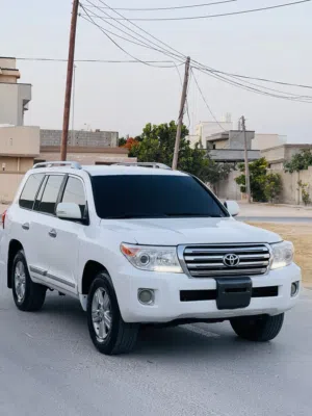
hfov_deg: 22.9
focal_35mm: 64
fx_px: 769
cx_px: 156
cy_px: 208
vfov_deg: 30.3
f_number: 2.2
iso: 100
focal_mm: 7.5
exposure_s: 1/121
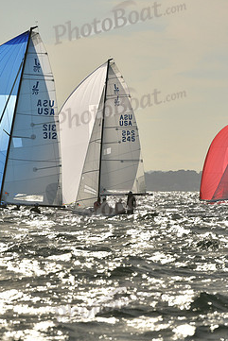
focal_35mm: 643
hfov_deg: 2.1
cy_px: 170
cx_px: 5
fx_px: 6102
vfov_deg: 3.2
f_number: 8
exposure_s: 1/2000
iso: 250
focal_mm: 400
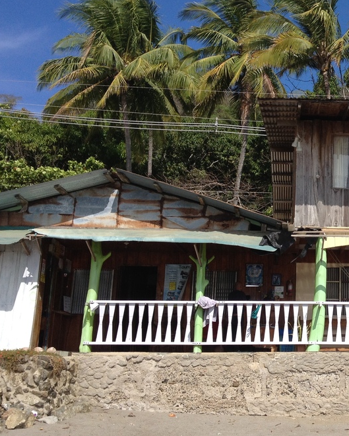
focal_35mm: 62
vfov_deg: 30.5
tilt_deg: +11.7
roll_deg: +1.4
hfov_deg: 23.4
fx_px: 800
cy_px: 194
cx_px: 365
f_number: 2.4
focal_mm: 4.28
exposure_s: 1/2045
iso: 50
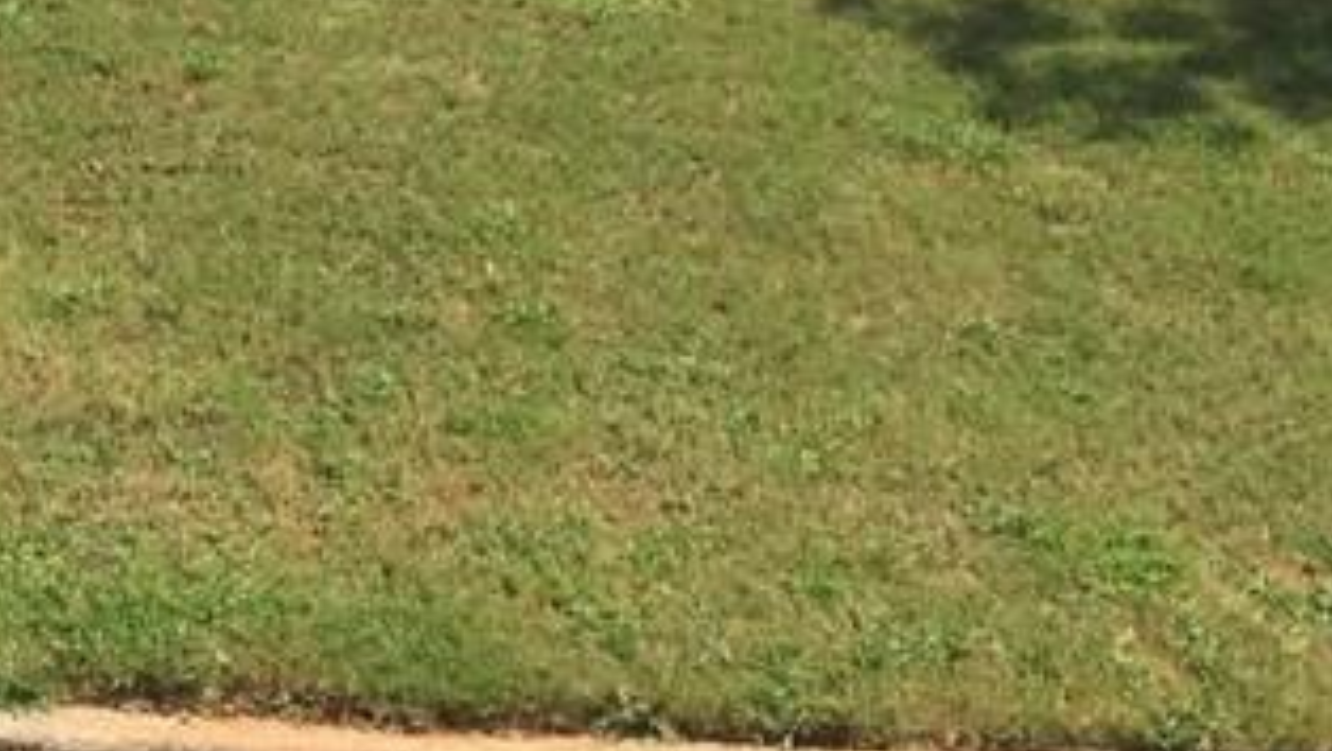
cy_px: -832
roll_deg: +0.8
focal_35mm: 103
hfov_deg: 18.9
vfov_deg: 10.6
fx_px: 3640
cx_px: -496
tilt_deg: +1.0
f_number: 2.2
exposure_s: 1/1582
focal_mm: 4.15
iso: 32
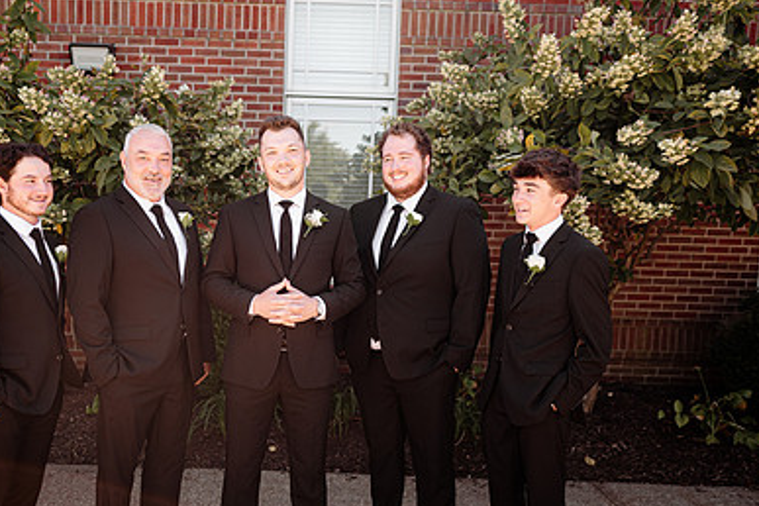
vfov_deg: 36.8
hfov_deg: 52.6
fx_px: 759
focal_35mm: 36
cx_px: 290
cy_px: 285
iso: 125
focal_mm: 24
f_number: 2.2
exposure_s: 1/500
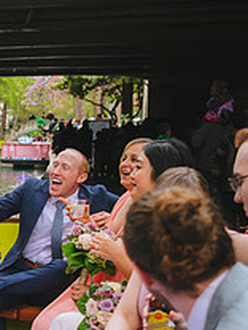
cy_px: 252
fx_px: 793
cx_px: -94
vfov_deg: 23.3
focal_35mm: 83
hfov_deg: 16.6
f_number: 2.8
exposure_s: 1/640
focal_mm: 31
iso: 400
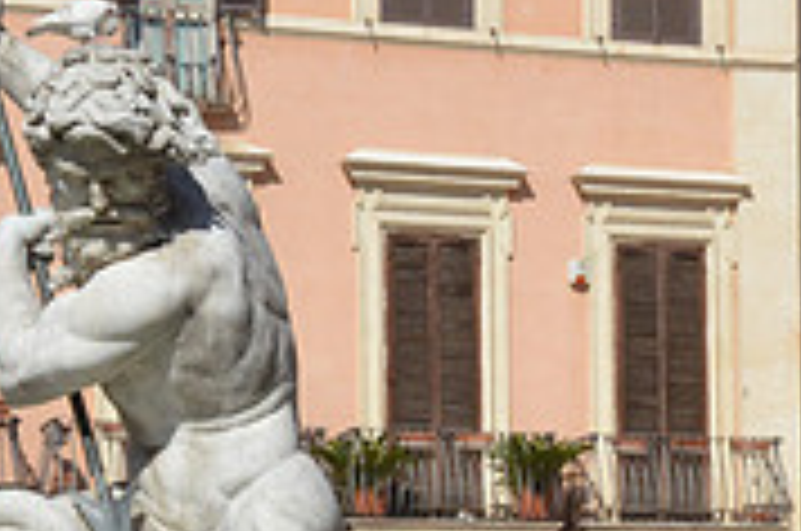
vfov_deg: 8.7
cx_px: 536
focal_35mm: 156
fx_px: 3465
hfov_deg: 13.2
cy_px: 657
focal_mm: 32
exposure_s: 1/1250
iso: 1600
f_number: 18
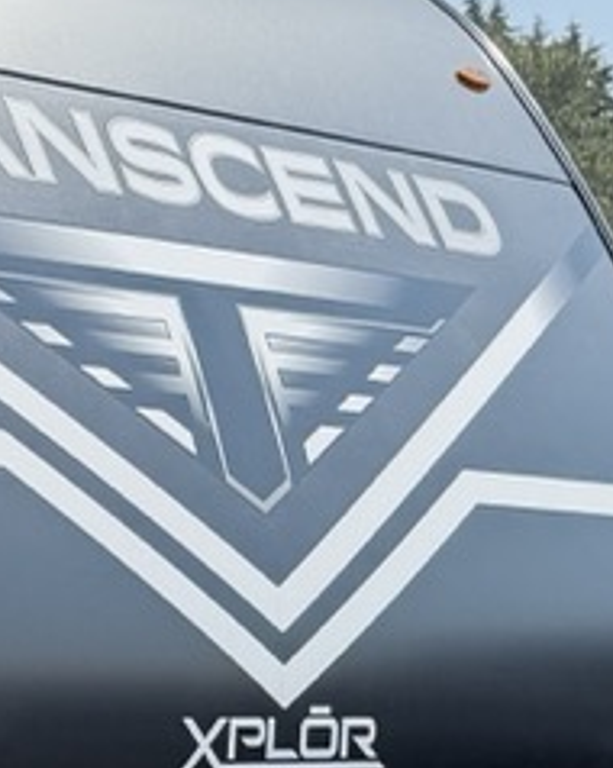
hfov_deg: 11.2
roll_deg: +0.4
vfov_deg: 15.0
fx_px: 2861
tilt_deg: +1.9
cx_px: -587
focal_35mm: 126
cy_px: 794
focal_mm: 6.76
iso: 80
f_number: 1.78
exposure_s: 1/3021
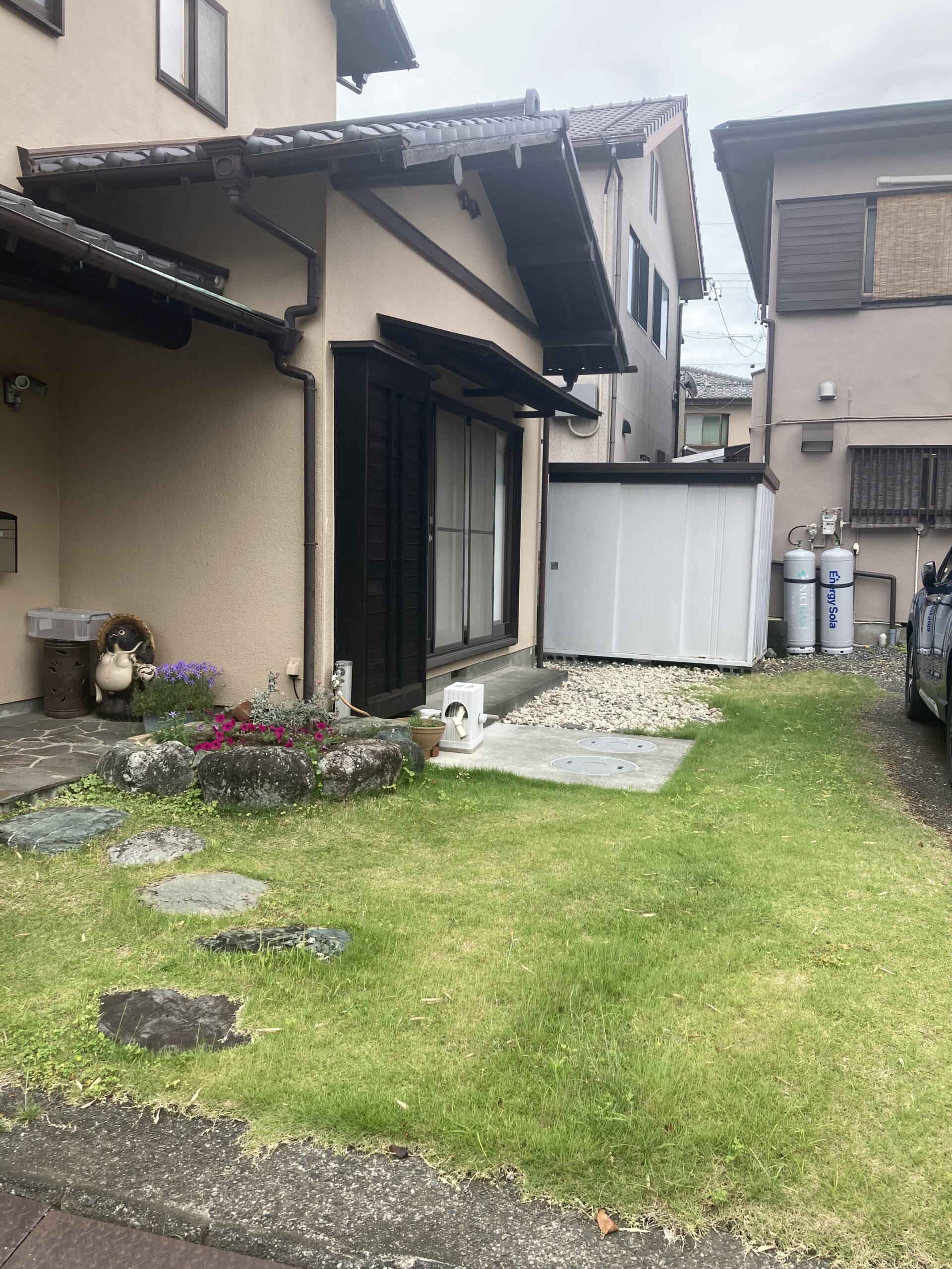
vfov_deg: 63.4
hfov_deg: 49.7
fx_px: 1027
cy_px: 634
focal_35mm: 28
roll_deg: -1.4
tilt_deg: -4.0
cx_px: 476
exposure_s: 1/521
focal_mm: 3.99
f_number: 1.8
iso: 20
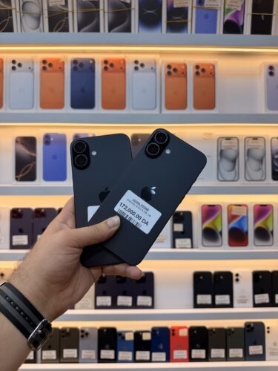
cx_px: 139
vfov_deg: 71.6
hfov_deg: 56.8
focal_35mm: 24
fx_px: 257
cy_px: 186
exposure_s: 1/504
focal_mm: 6.76
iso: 80
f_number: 1.78
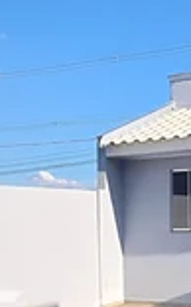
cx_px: 65
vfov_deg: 26.3
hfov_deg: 17.7
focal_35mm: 73
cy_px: 328
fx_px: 610
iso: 50
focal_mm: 1.74
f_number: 2.2
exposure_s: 1/1116
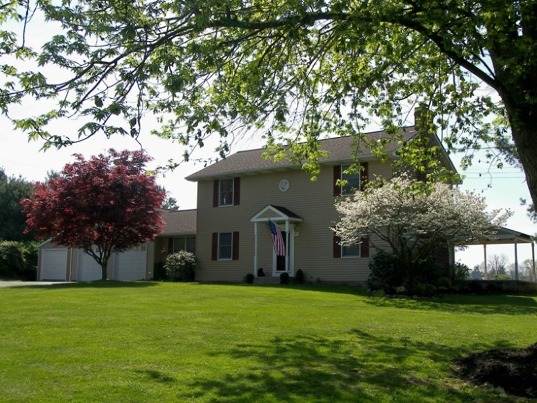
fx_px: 636
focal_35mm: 41
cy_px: 202
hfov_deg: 45.8
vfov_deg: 35.1
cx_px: 268
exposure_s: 1/800
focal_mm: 8.7
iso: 50
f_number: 3.2
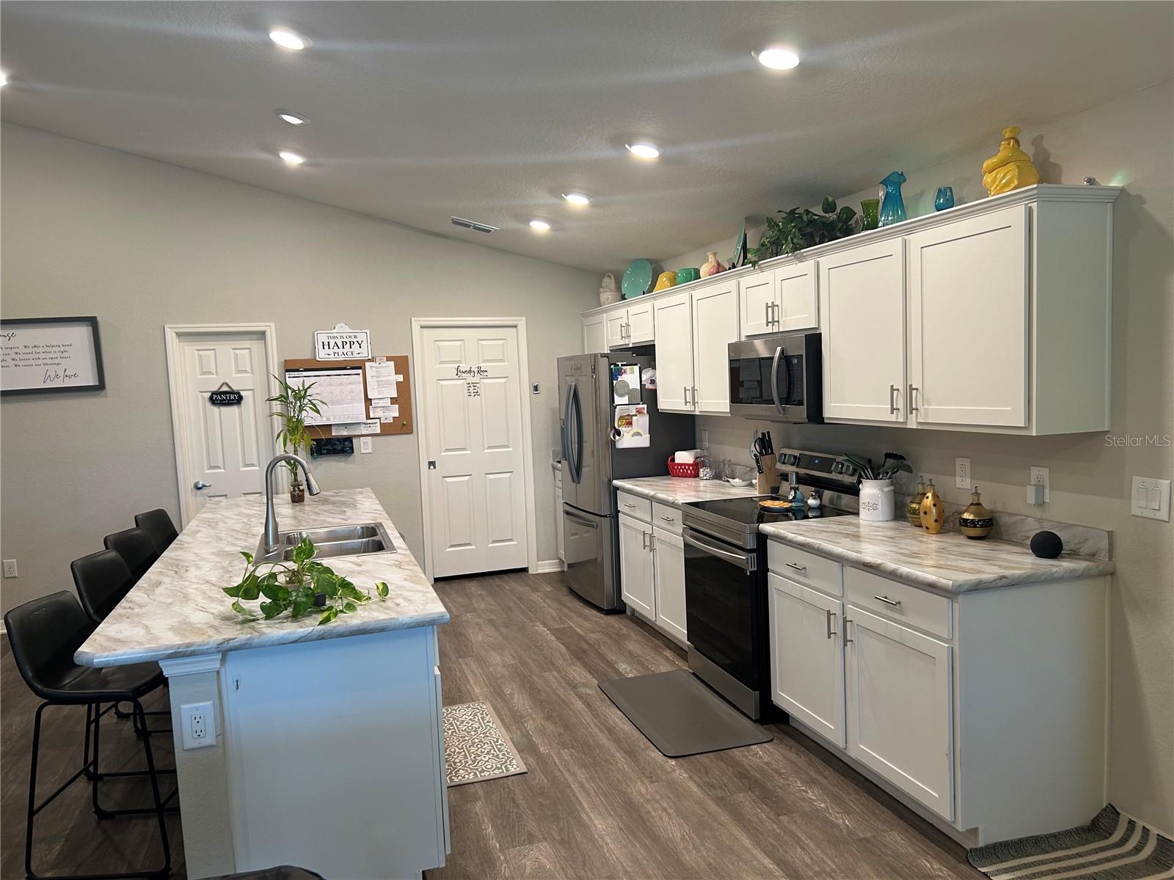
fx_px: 882
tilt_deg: -4.6
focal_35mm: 26
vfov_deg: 53.1
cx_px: 587
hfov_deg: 67.3
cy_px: 440
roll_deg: +2.5
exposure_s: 1/60
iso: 80
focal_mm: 5.7
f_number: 1.5
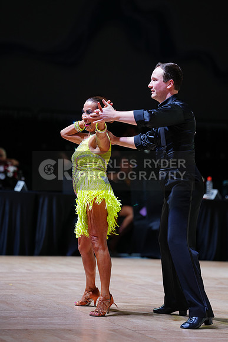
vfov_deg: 13.3
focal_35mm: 154
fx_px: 1462
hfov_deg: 8.9
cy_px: 171
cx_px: 114
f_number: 2.8
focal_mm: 154
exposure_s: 1/400
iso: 500
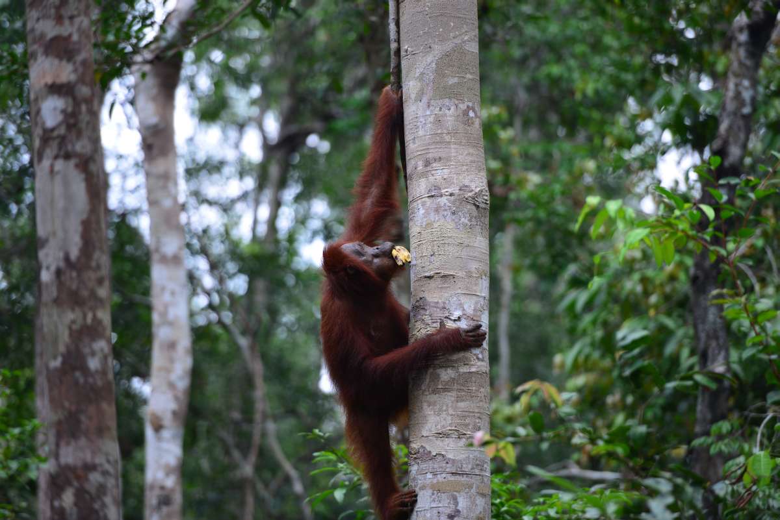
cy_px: 260
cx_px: 390
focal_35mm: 200
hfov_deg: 10.3
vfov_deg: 6.9
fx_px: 4335
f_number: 2.8
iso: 125
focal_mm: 200
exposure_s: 1/200
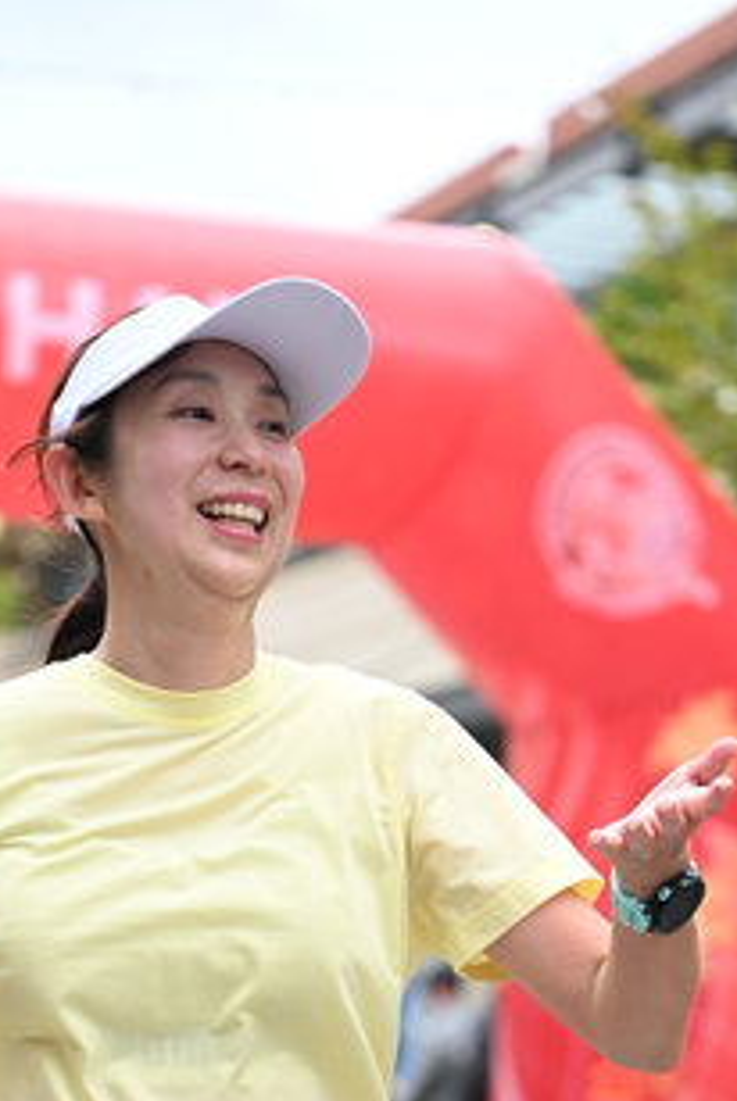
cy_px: 833
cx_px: 395
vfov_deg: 16.3
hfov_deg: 11.0
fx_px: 3830
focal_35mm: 125
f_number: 2.8
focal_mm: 70
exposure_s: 1/2000
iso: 640
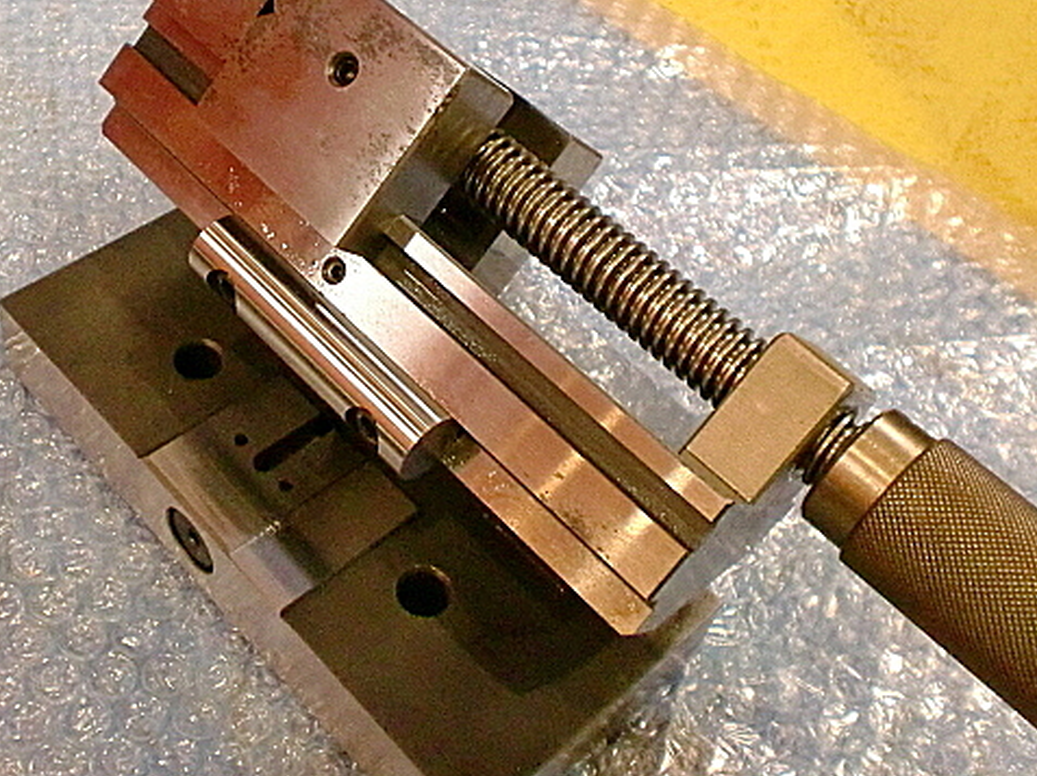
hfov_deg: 40.2
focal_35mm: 47
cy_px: 328
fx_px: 1407
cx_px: 383
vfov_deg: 30.8
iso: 800
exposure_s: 1/60
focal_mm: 6.3
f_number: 3.1
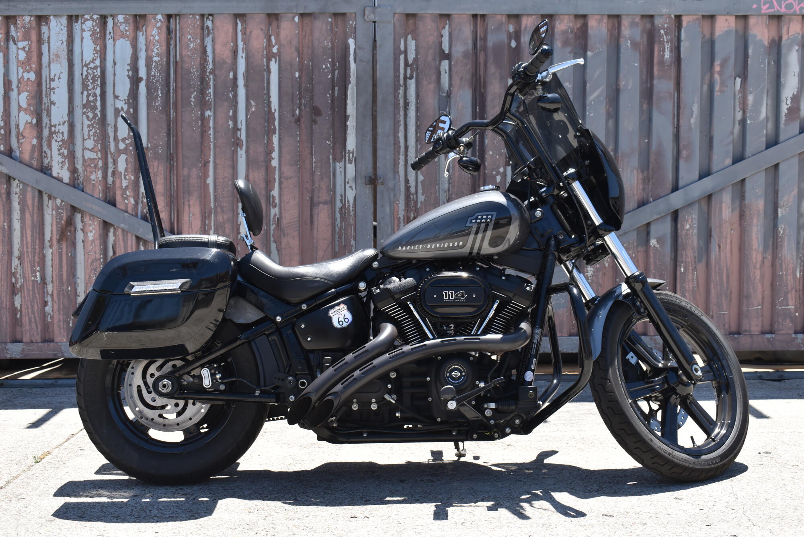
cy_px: 268
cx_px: 402
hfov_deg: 37.8
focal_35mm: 52
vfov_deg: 25.8
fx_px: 1173
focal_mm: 35
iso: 160
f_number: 8
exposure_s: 1/250
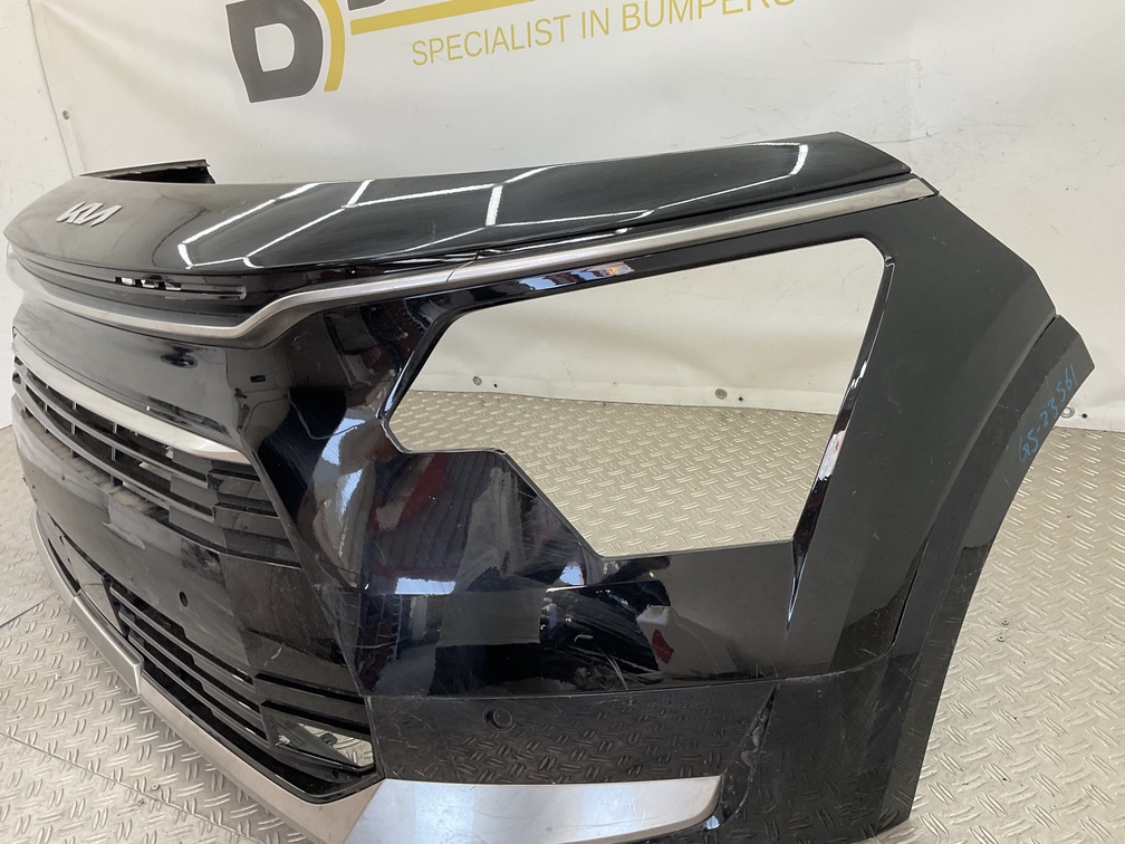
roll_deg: +7.3
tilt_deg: -24.1
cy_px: 422
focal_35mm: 29
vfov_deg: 48.2
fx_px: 942
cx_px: 562
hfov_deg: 61.7
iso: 25
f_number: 1.8
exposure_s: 1/100
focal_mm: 3
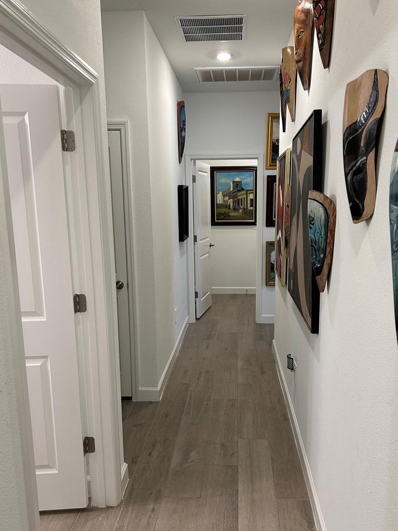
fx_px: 445
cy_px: 288
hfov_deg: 48.2
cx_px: 217
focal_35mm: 29
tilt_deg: -11.8
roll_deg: +0.4
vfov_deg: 61.6
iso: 80
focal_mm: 5.7
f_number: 1.5
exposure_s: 1/60
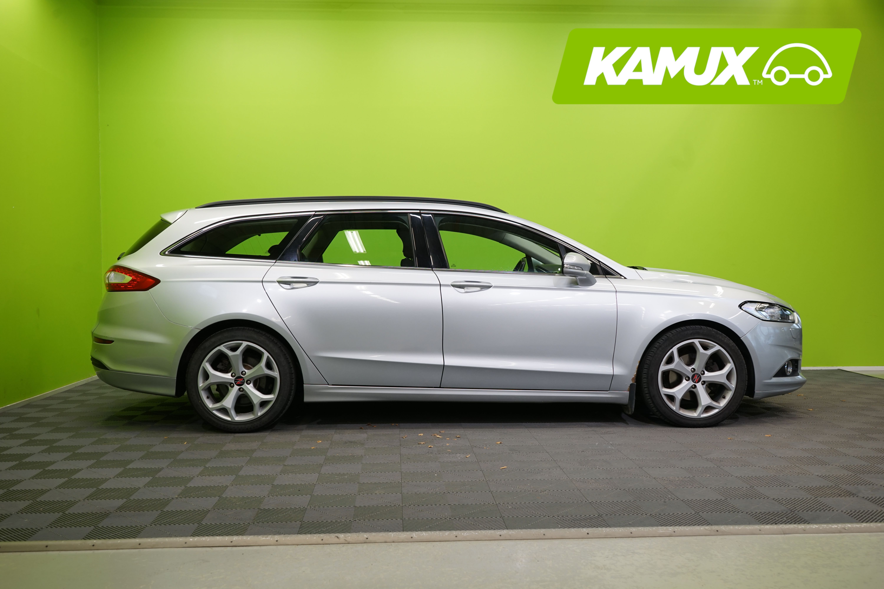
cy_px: 294
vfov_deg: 38.9
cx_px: 442
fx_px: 835
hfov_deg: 55.8
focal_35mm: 34
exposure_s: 1/30
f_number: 6.3
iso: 500
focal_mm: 34
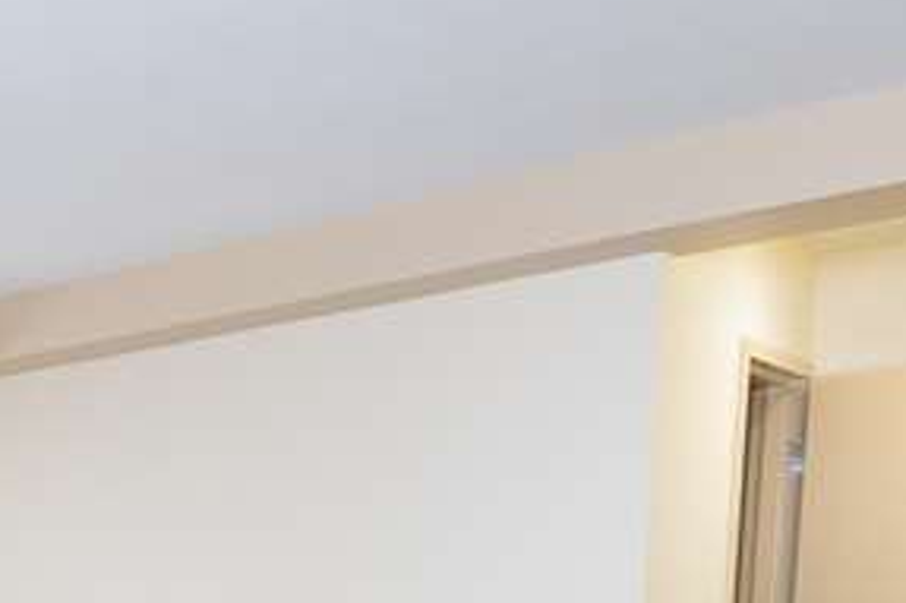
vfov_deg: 20.7
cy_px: 875
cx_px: -437
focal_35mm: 57
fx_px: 1434
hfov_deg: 26.2
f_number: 6.3
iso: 500
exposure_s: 1/30
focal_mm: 16
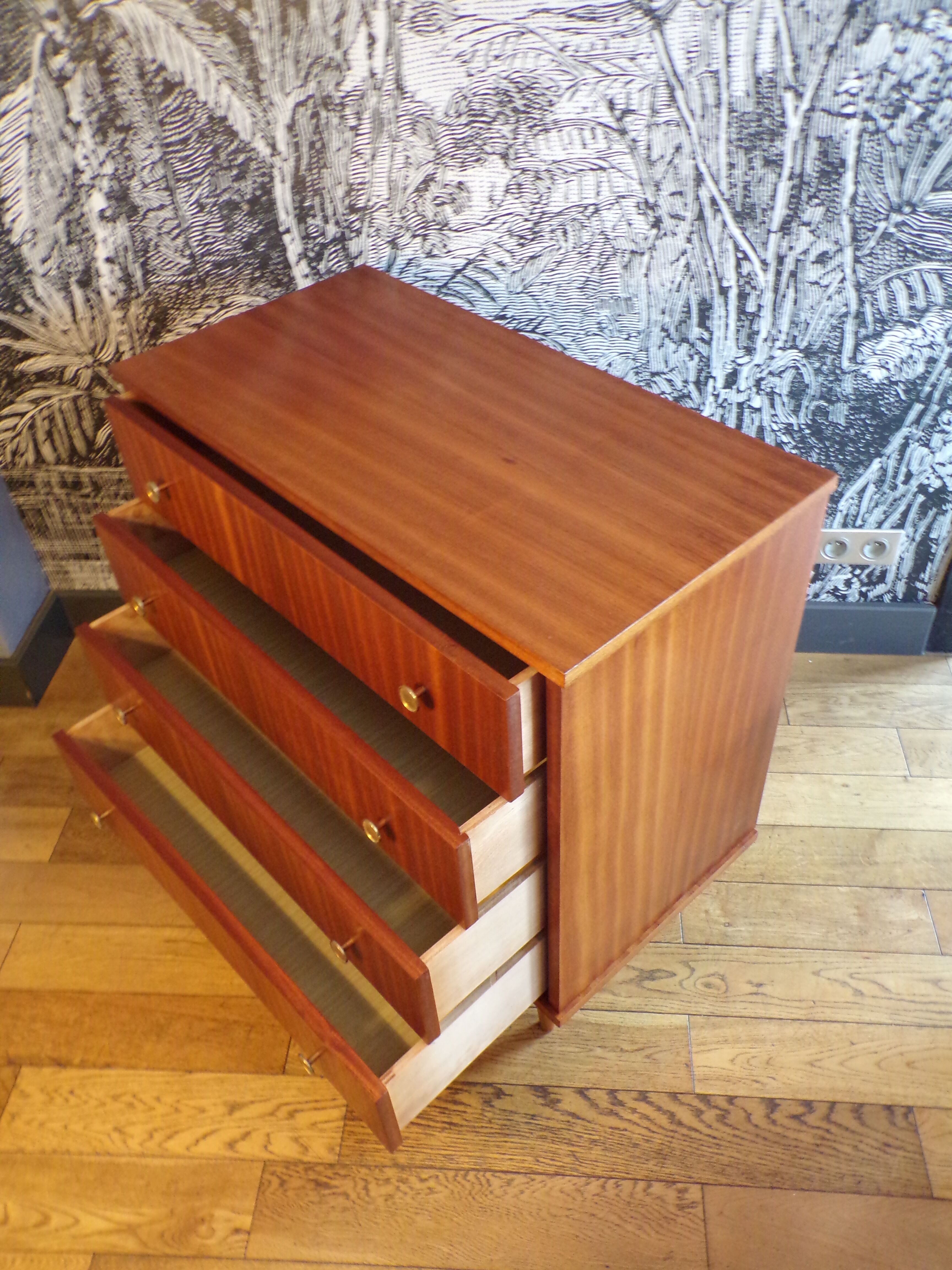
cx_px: 476
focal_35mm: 28
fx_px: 1027
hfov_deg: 49.7
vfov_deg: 63.4
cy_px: 635
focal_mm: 5
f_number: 3.1
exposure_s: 1/17
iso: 397
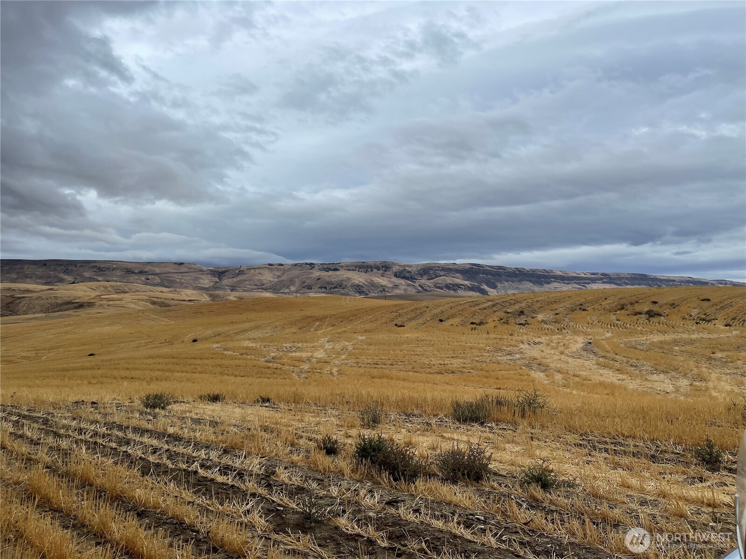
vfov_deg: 53.1
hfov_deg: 67.3
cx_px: 373
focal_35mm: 26
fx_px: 560
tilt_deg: +4.4
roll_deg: -0.4
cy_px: 280
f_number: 1.6
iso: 32
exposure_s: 1/3559
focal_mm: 5.1
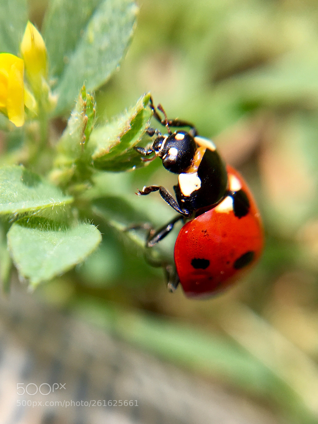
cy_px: 212
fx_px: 355
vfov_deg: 61.7
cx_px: 159
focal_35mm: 29
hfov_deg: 48.2
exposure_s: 1/769
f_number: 2.2
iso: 25
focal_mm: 4.15
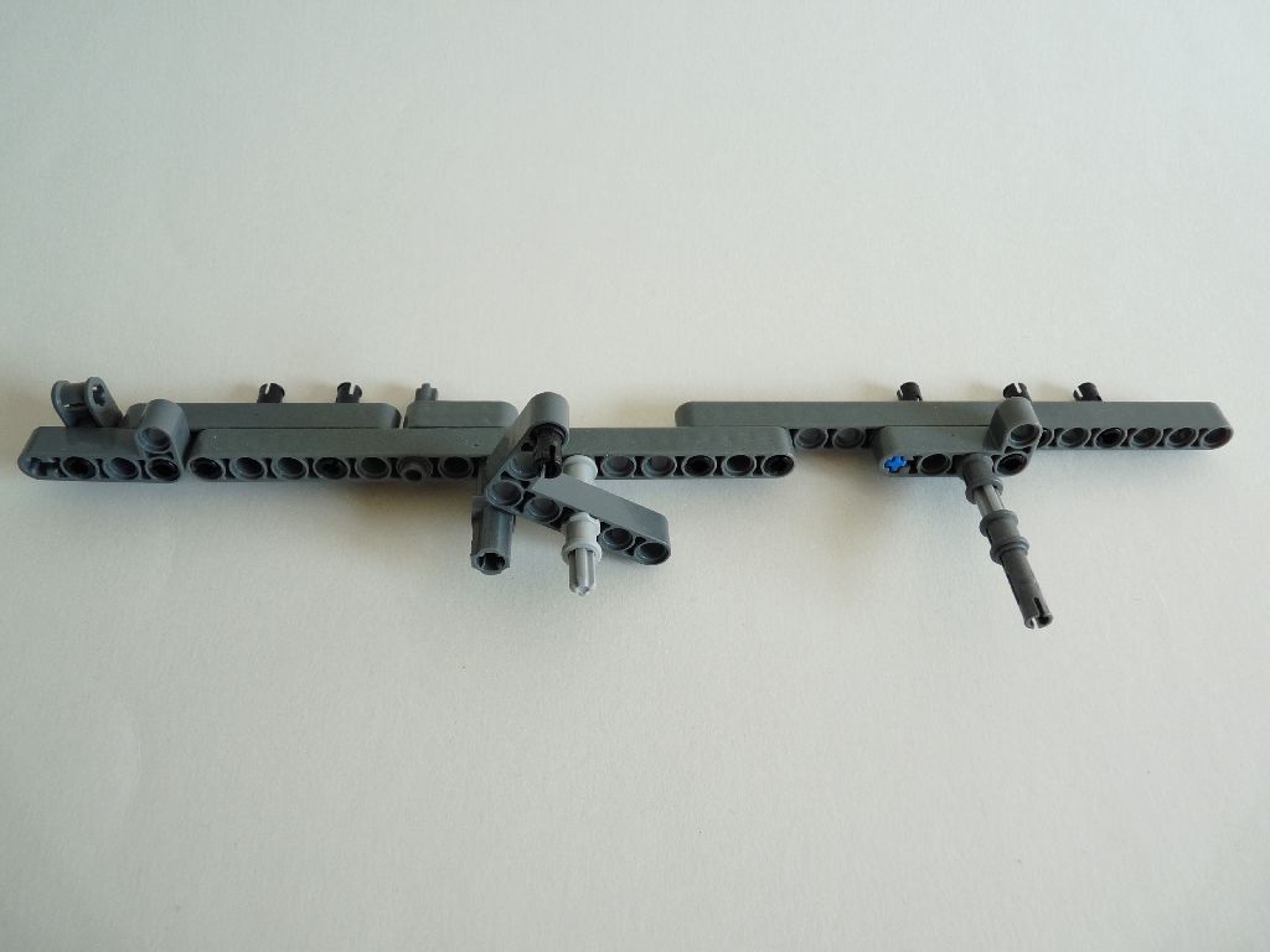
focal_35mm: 27
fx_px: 991
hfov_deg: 65.3
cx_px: 635
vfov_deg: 51.4
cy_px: 476
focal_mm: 4.8
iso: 100
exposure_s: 1/100
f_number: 2.8
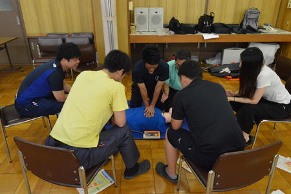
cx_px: 146
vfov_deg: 47.9
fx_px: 218
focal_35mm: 27
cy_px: 97
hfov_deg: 67.4
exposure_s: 1/125
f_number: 7.1
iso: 3200
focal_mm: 18
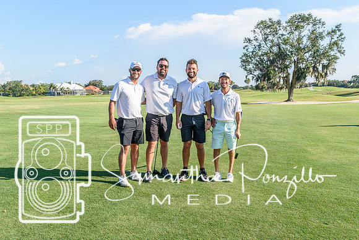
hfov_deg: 53.1
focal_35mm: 36
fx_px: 359
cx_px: 180
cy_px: 120
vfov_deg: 36.9
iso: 200
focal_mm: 24
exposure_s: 1/320
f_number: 9
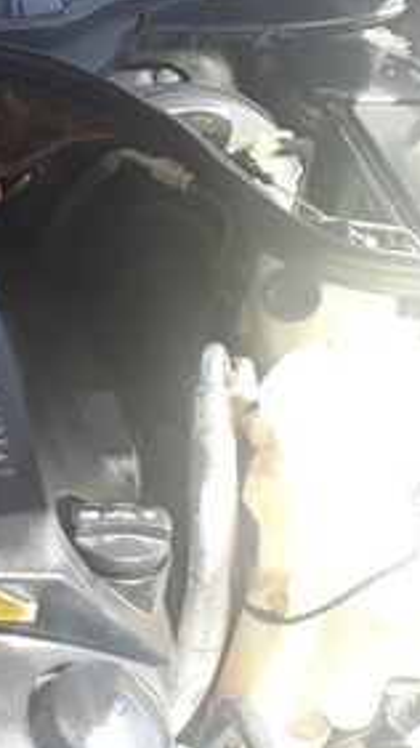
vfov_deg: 30.3
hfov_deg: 15.2
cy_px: 502
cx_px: -327
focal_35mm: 69
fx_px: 1367
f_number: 1.9
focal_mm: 3.6
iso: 40
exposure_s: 1/118
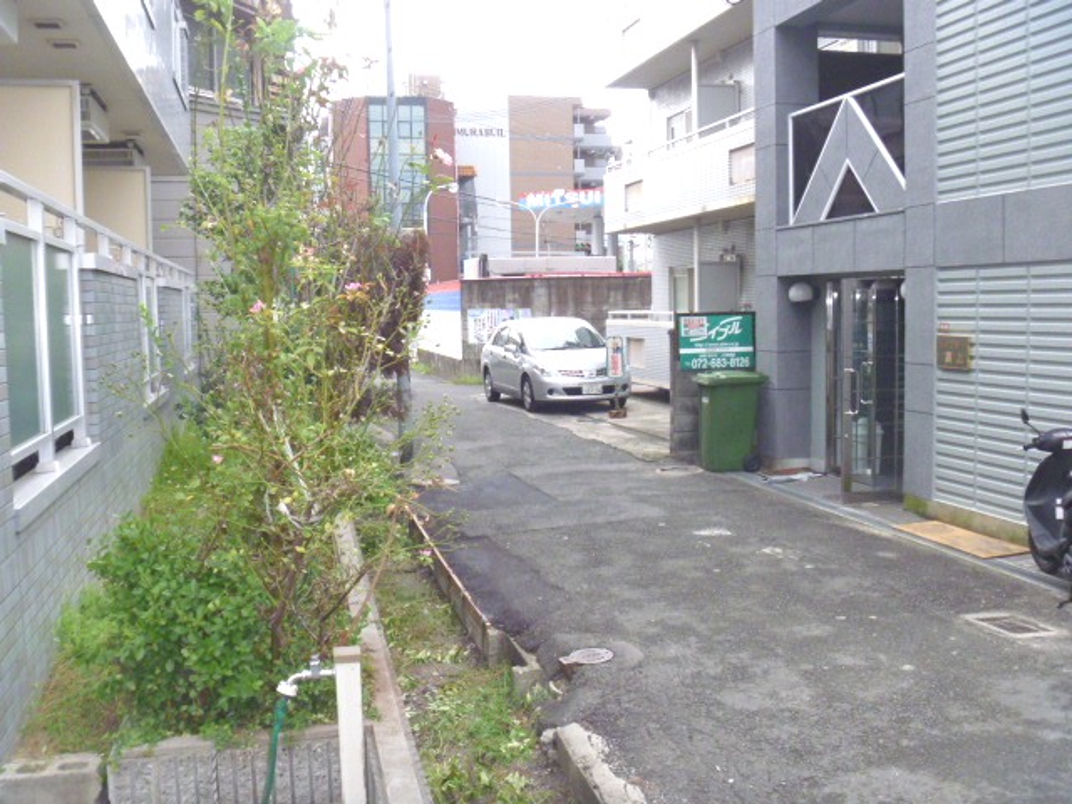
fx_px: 1084
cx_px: 536
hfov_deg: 52.6
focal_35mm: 35
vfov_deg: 40.7
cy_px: 402
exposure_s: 1/200
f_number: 3.5
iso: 400
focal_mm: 6.3
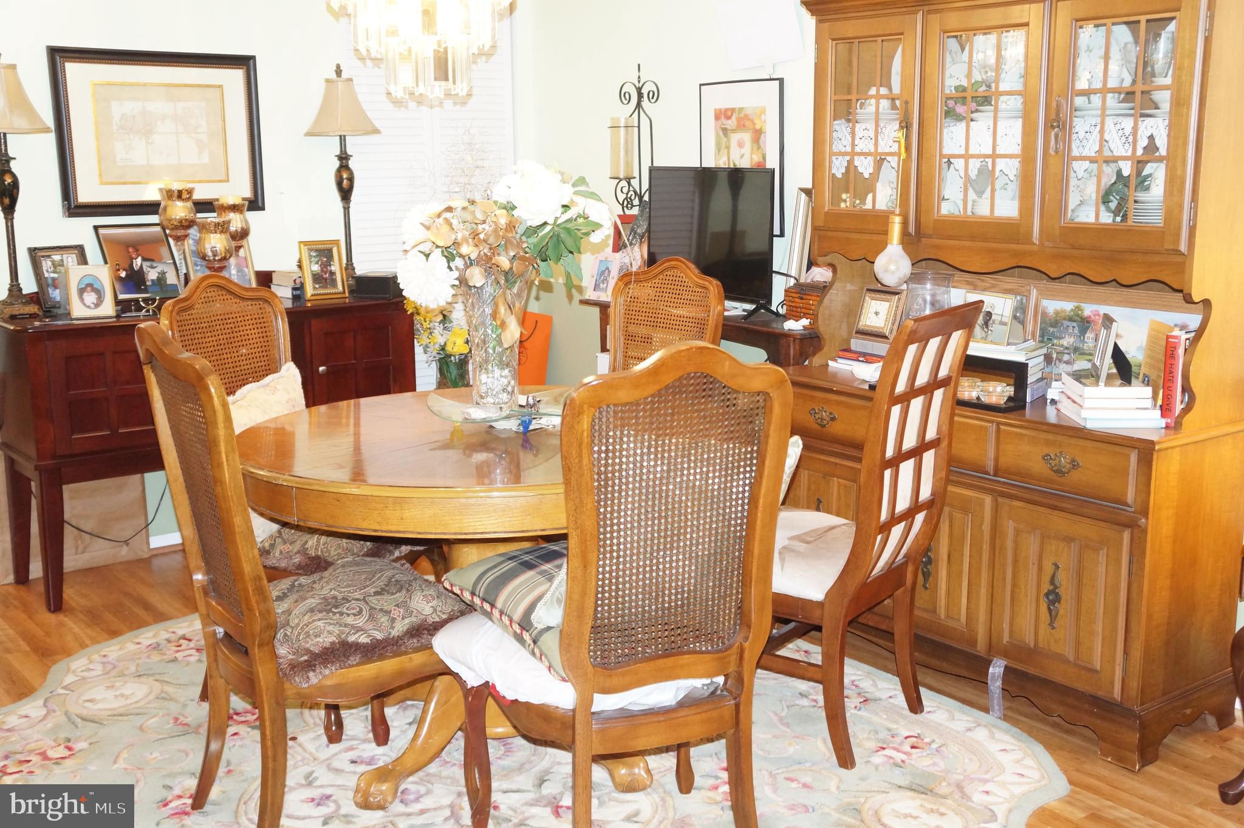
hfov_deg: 51.3
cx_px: 622
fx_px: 1295
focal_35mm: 38
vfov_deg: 35.5
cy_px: 414
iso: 2000
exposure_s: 1/100
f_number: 4
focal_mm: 25
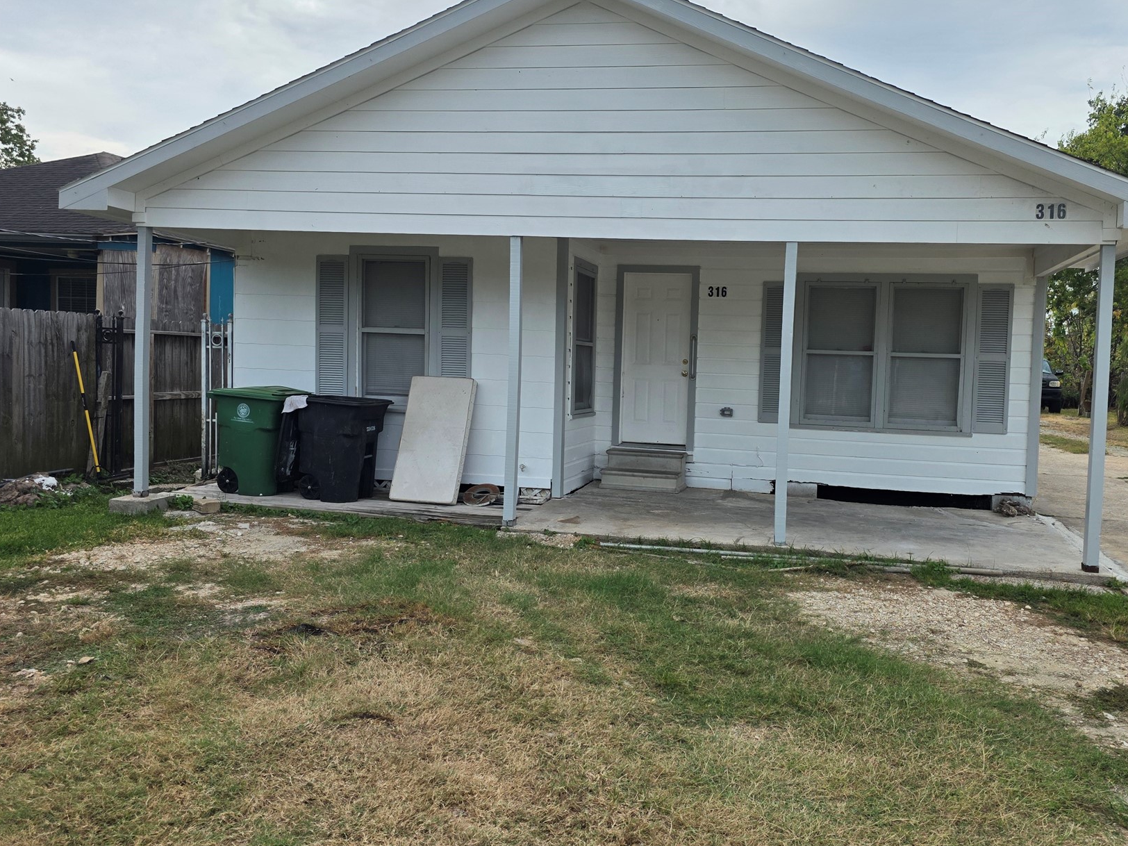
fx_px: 945
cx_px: 624
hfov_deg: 61.5
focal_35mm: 29
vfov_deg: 48.2
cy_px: 388
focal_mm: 6.3
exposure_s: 1/5778
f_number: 1.7
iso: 80
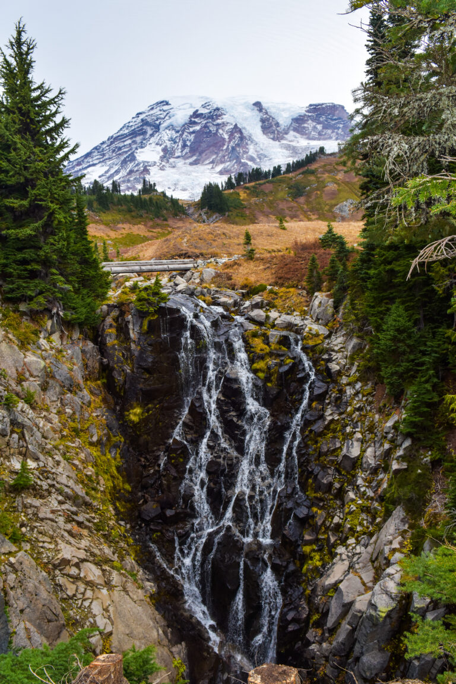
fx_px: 513
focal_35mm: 27
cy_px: 342
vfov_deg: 67.4
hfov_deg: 47.9
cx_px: 228
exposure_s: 1/250
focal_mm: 18
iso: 320
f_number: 7.1
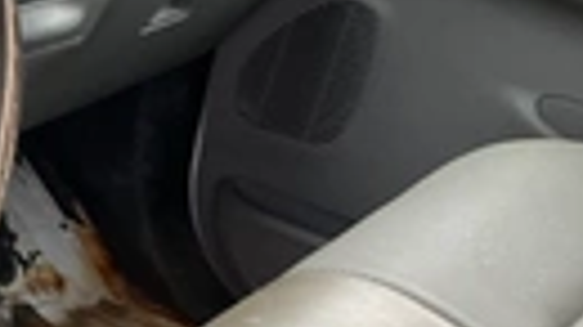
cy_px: 9
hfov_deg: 19.7
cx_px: -242
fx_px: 1499
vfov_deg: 12.3
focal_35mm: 97
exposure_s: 1/122
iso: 50
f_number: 1.8
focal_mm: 3
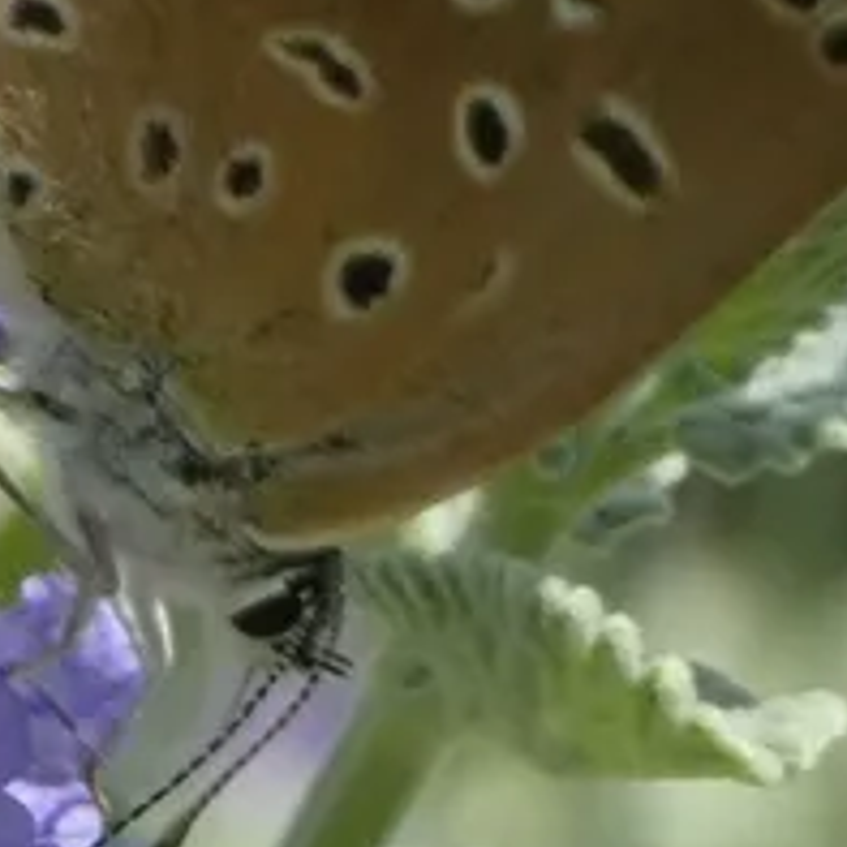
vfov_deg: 3.8
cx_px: 490
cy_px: 219
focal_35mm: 460
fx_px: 12734
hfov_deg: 3.8
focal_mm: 28.8
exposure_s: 1/125
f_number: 5.4
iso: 80
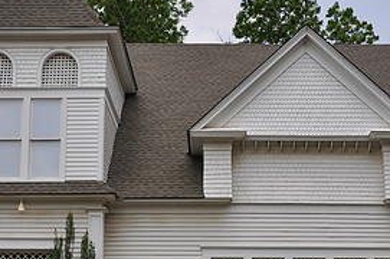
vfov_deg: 17.5
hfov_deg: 26.3
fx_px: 833
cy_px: 211
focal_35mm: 77
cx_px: 210
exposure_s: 1/200
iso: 200
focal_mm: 24
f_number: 7.1
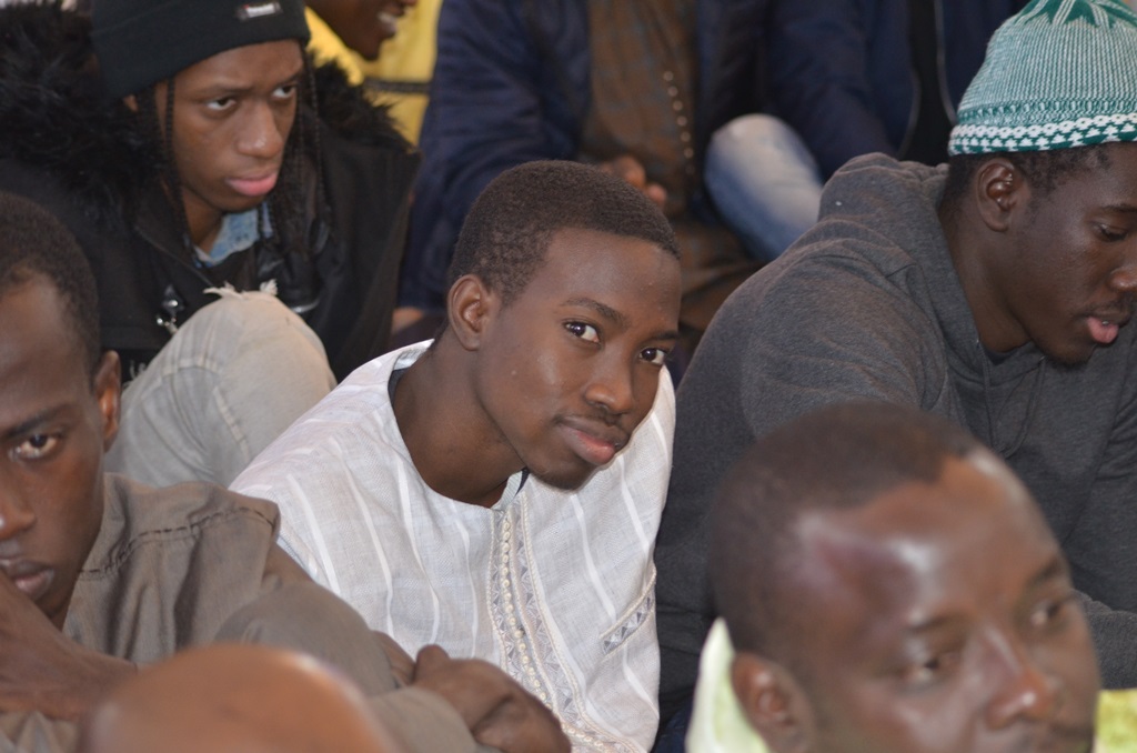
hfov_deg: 19.5
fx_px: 3309
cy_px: 376
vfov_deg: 13.0
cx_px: 568
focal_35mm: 105
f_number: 4
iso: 800
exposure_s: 1/60
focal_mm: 70
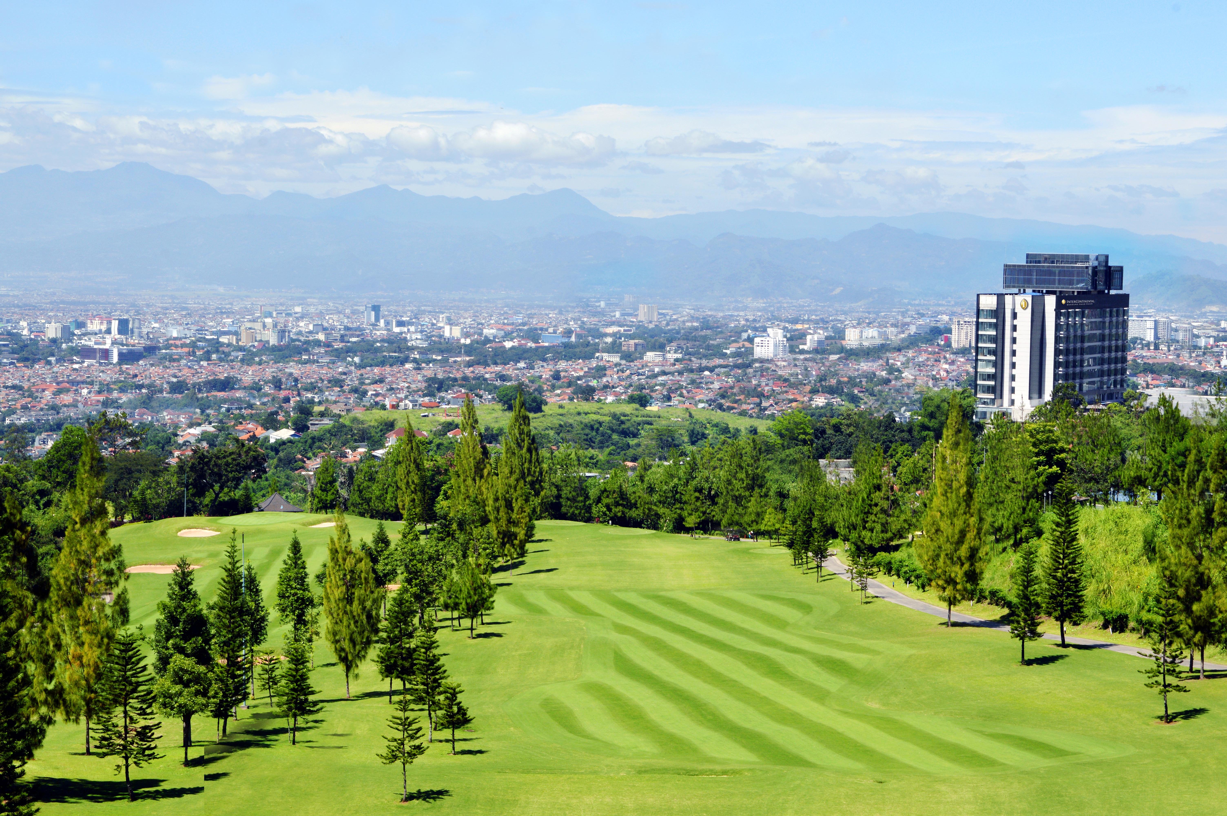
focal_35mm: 75
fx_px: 2554
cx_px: 614
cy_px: 408
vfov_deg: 18.1
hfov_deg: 27.0
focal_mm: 50
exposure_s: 1/100
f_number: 18
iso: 100
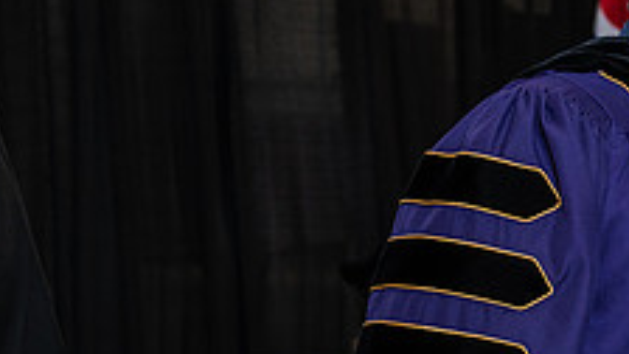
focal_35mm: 190
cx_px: 797
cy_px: 215
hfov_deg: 11.1
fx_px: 3169
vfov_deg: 6.4
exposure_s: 1/200
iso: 1250
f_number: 4.5
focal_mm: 70
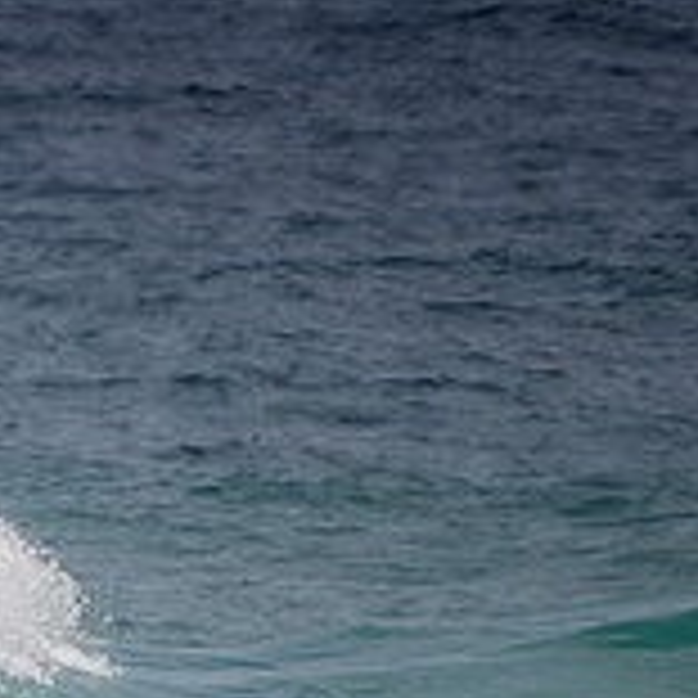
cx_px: -681
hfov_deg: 1.0
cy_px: 632
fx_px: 39854
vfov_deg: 1.0
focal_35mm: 1747
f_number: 5.6
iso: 160
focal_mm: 400
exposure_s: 1/2000
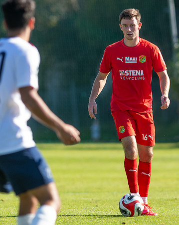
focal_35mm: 710
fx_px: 4709
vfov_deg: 2.7
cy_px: 99
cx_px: 125
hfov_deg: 2.2
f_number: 3.5
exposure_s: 1/1600
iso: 560
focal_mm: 300
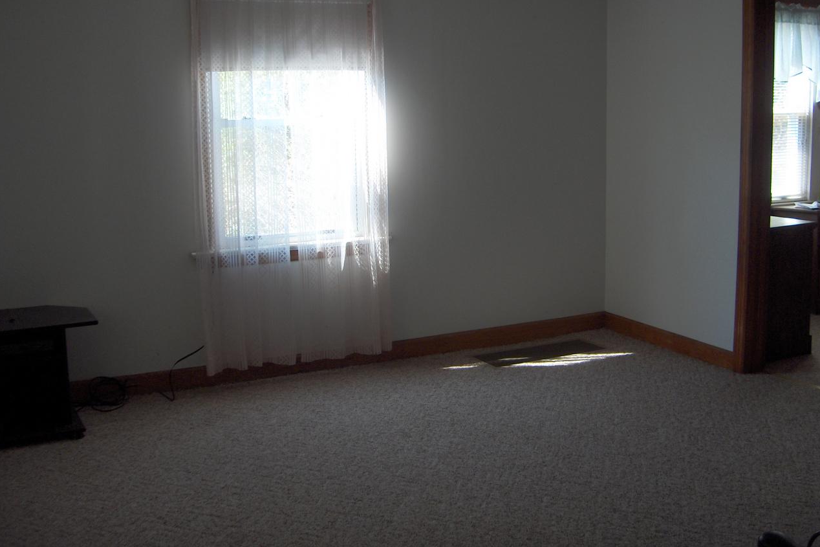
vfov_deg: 32.6
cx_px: 408
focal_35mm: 41
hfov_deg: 47.4
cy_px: 238
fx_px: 934
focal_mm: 8
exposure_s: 1/61.3
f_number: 2.8
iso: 200
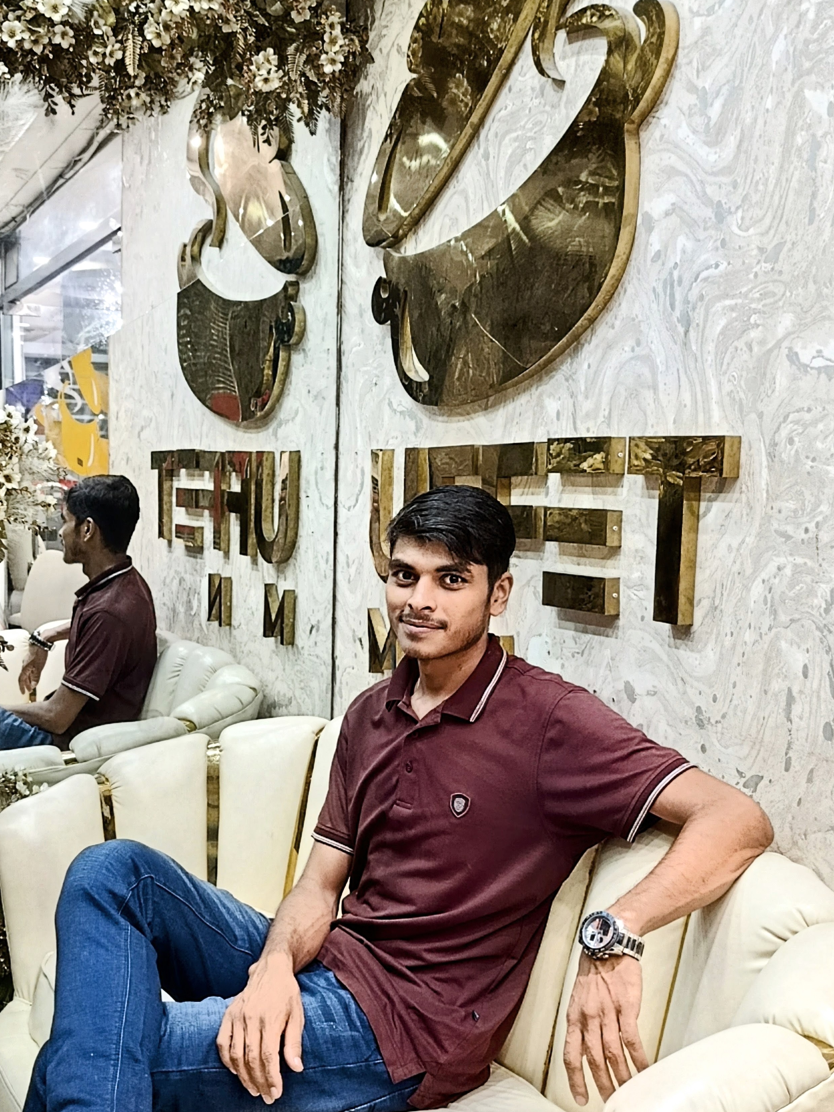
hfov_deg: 33.5
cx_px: 355
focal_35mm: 43
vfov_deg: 43.8
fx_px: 1382
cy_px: 619
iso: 1039
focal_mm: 6.11
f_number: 1.65
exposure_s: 1/50
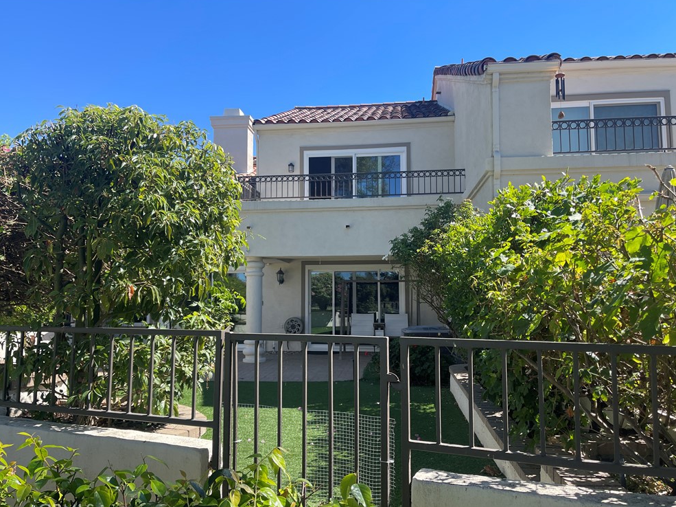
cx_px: 327
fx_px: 508
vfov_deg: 53.0
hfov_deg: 67.3
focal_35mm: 26
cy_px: 256
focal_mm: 5.1
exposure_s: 1/1130
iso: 32
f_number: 1.6
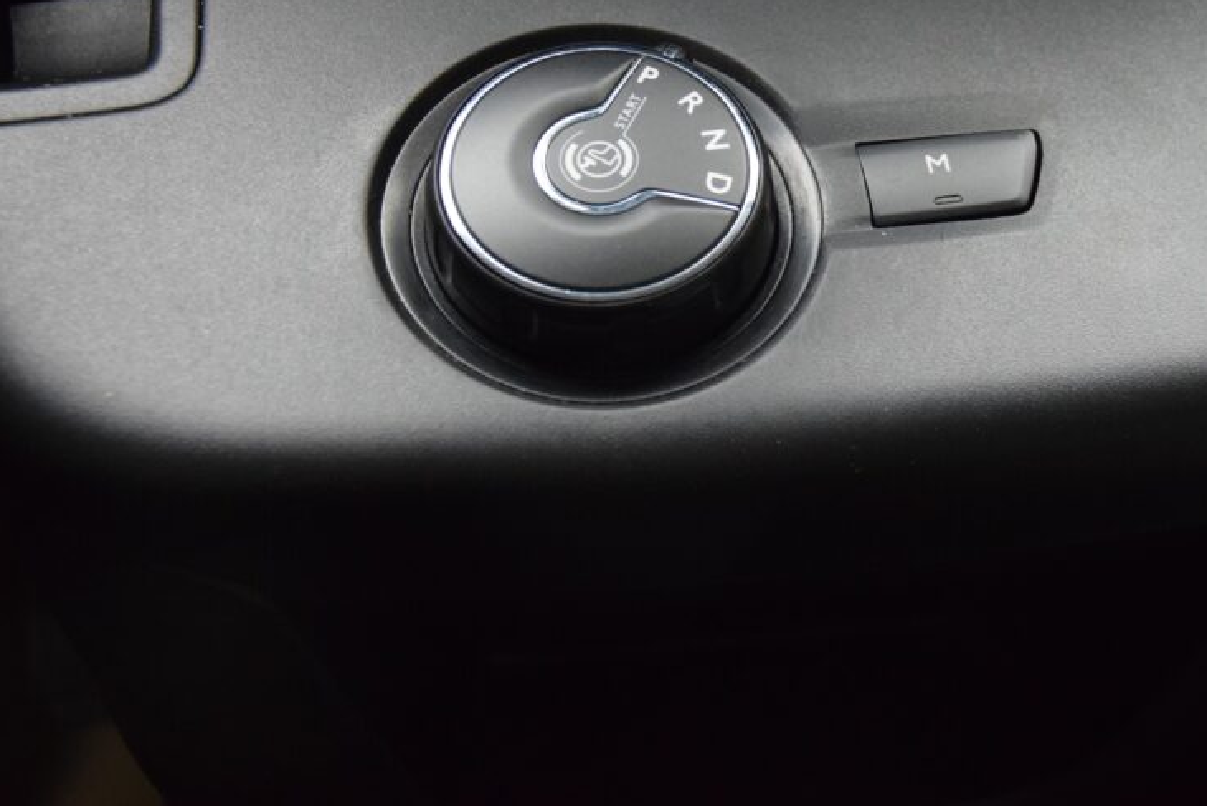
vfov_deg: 21.5
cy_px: 292
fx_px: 2113
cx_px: 723
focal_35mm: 63
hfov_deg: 31.8
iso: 2800
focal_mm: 30
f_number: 4.2
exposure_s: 1/60
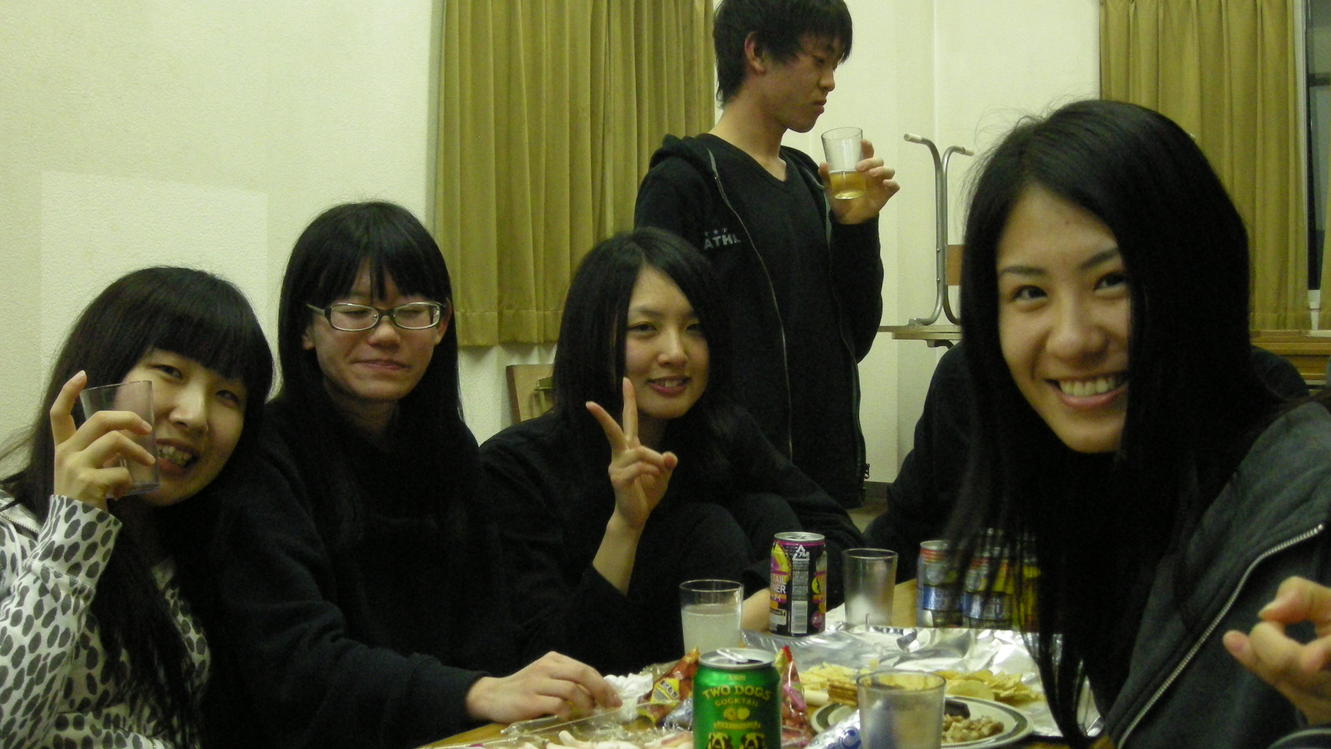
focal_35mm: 39
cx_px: 668
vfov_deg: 30.4
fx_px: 1376
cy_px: 316
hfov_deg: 51.6
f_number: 2.8
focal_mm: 5.7
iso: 400
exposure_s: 1/44.3
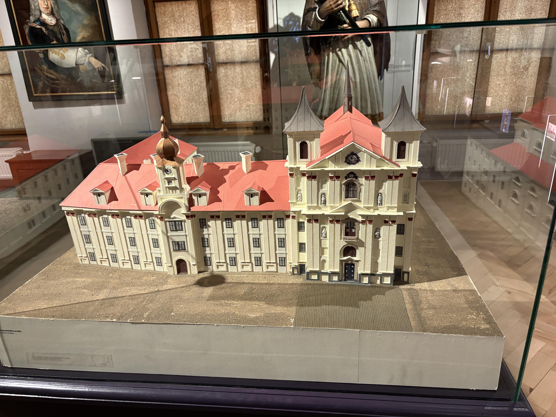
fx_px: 418
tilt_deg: -21.3
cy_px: 208
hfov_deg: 67.3
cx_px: 278
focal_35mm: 26
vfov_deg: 53.1
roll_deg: +2.9
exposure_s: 1/49
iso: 250
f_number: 1.6
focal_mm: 5.96
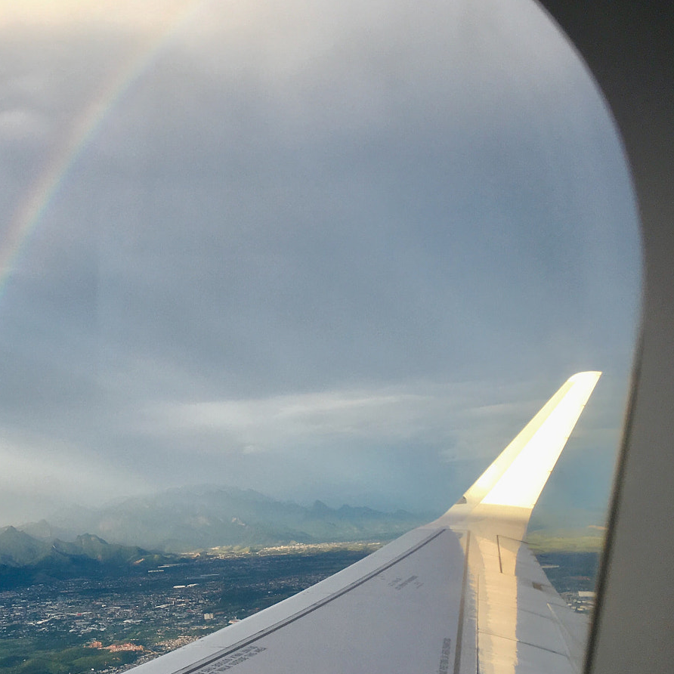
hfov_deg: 35.0
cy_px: 431
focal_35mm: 46
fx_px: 1013
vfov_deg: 36.5
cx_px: 87
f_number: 2.2
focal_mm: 4.15
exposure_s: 1/484
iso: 25
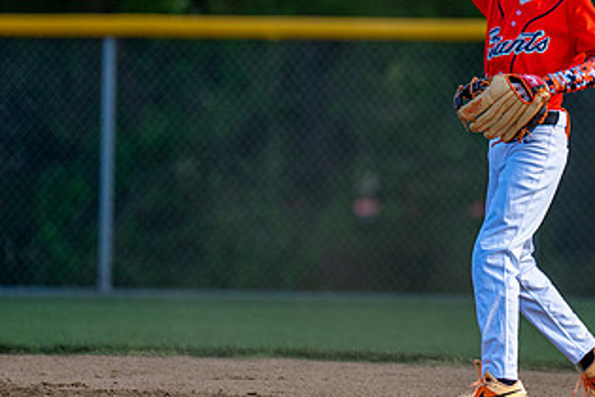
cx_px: 462
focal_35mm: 612
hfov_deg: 3.4
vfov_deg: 2.2
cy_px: 67
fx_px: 10114
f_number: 2.8
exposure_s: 1/2500
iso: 400
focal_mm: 200
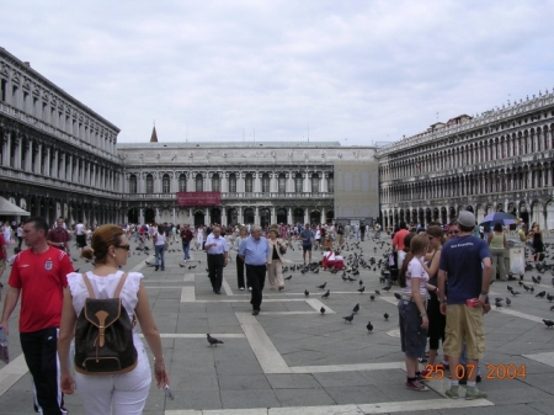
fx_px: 608
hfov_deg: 49.0
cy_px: 208
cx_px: 277
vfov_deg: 37.7
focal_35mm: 38
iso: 100
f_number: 5.6
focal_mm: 5.8
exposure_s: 1/283
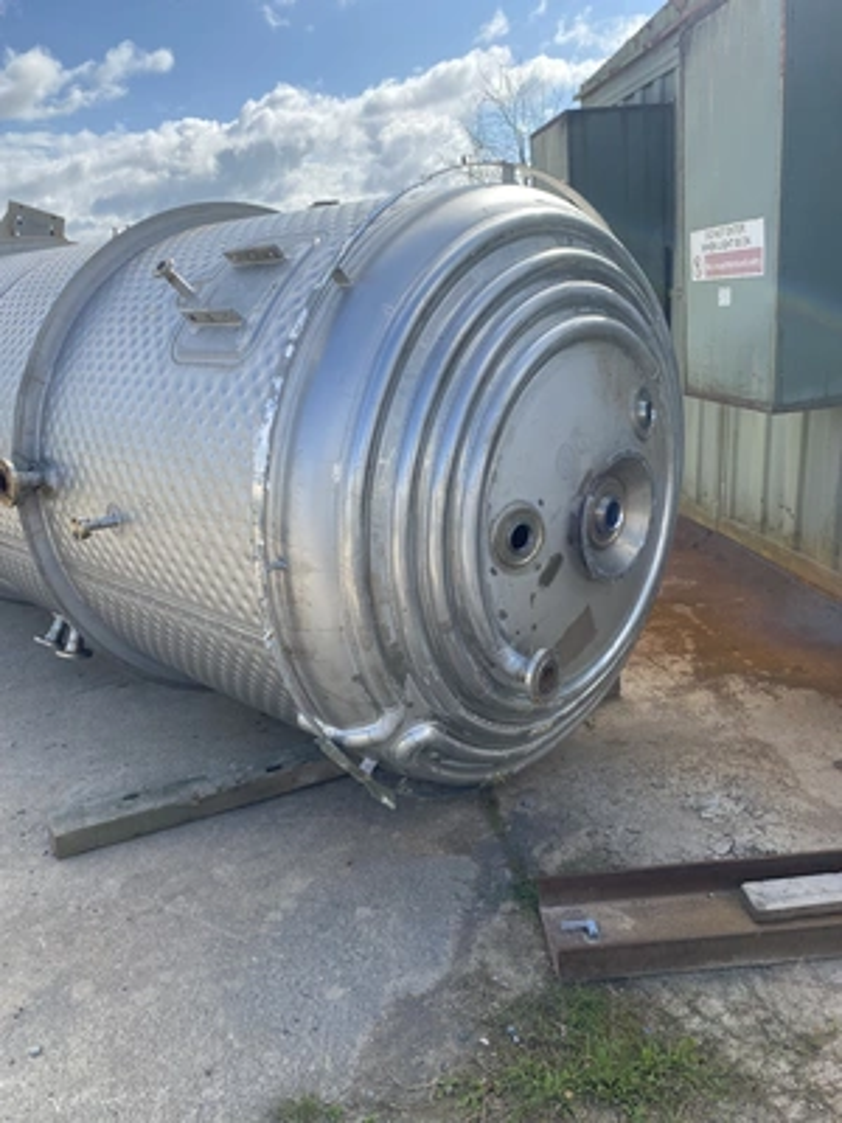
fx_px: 843
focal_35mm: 26
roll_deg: +4.2
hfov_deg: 53.1
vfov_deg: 67.3
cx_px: 421
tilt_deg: -16.9
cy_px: 562
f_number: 1.8
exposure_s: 1/1608
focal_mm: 4.25
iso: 32
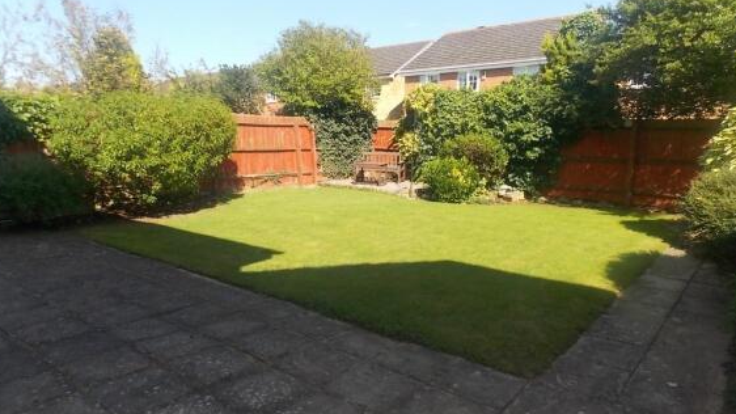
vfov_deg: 44.4
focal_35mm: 26
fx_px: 507
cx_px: 362
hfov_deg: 71.9
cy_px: 209
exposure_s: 1/320
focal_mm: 4
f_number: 3.1
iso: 80
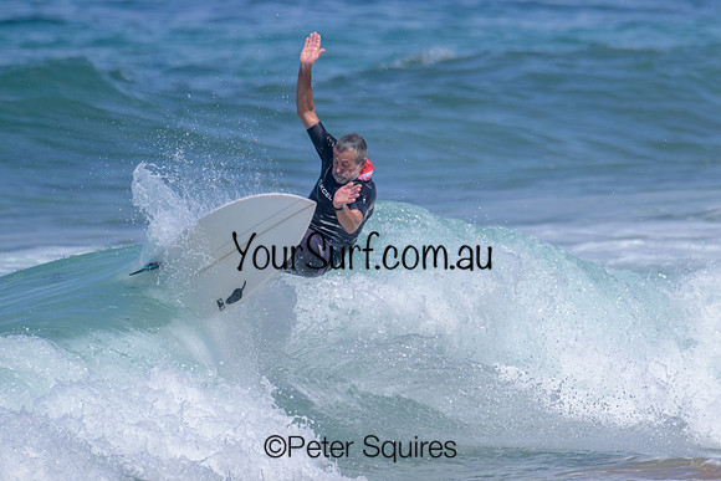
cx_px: 392
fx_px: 21646
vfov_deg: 1.3
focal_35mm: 1081
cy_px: 210
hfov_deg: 1.9
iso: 640
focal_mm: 800
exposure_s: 1/2000
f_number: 11
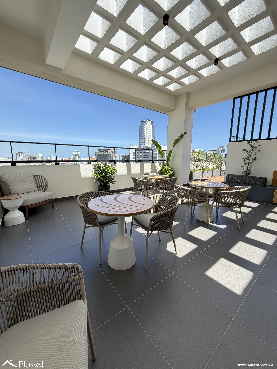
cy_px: 184
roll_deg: -0.6
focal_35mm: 14
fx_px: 149
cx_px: 138
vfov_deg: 102.1
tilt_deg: -8.9
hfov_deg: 85.7
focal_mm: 2.22
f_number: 2.2
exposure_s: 1/619
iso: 40
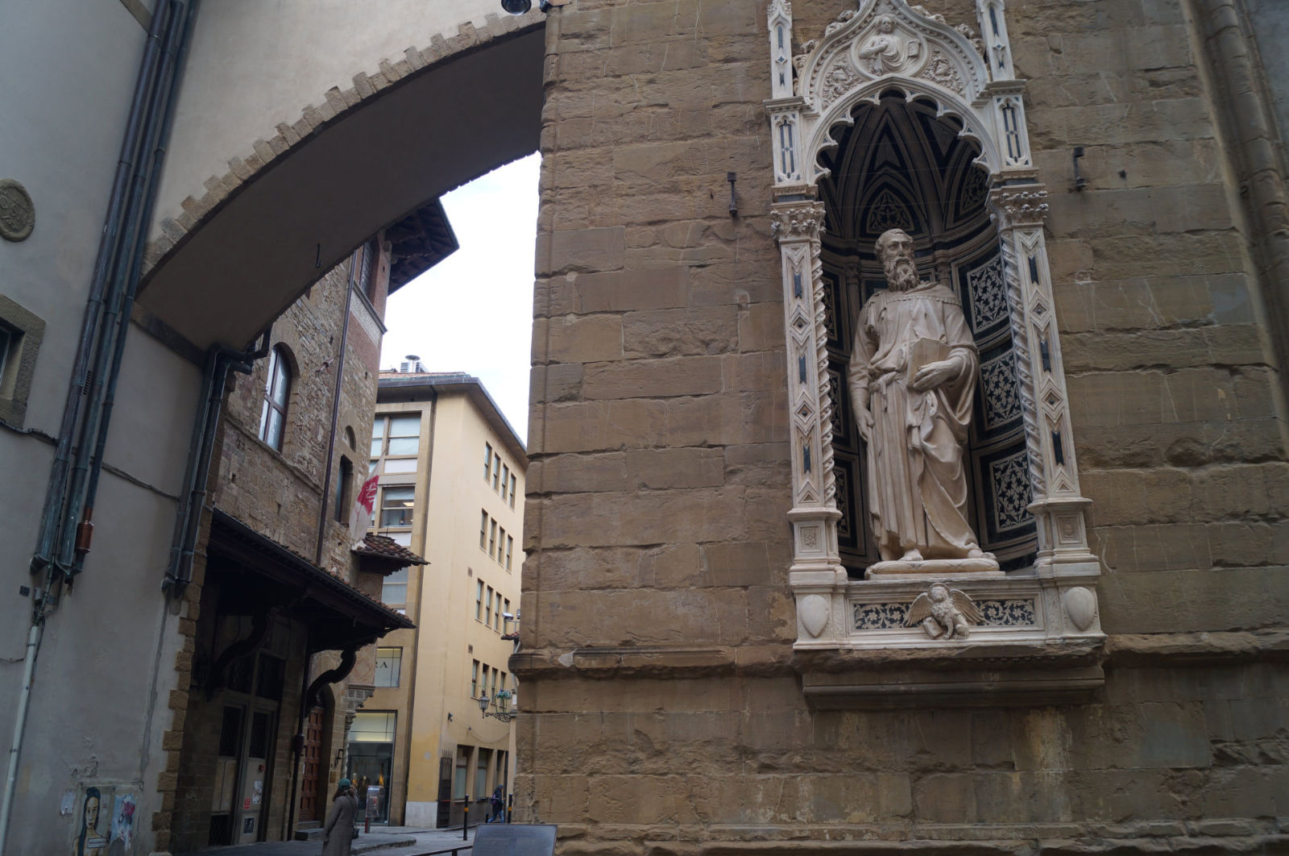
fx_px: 965
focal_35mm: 27
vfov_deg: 47.8
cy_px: 428
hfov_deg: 67.5
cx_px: 644
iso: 100
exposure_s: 1/80
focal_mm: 18
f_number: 4.5
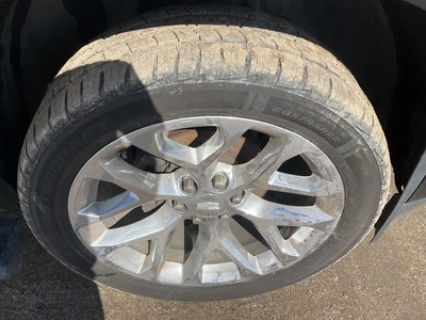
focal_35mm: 29
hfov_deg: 61.7
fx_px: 357
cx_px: 213
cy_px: 160
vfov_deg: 48.2
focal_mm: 3
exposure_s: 1/1221
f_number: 1.8
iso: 25
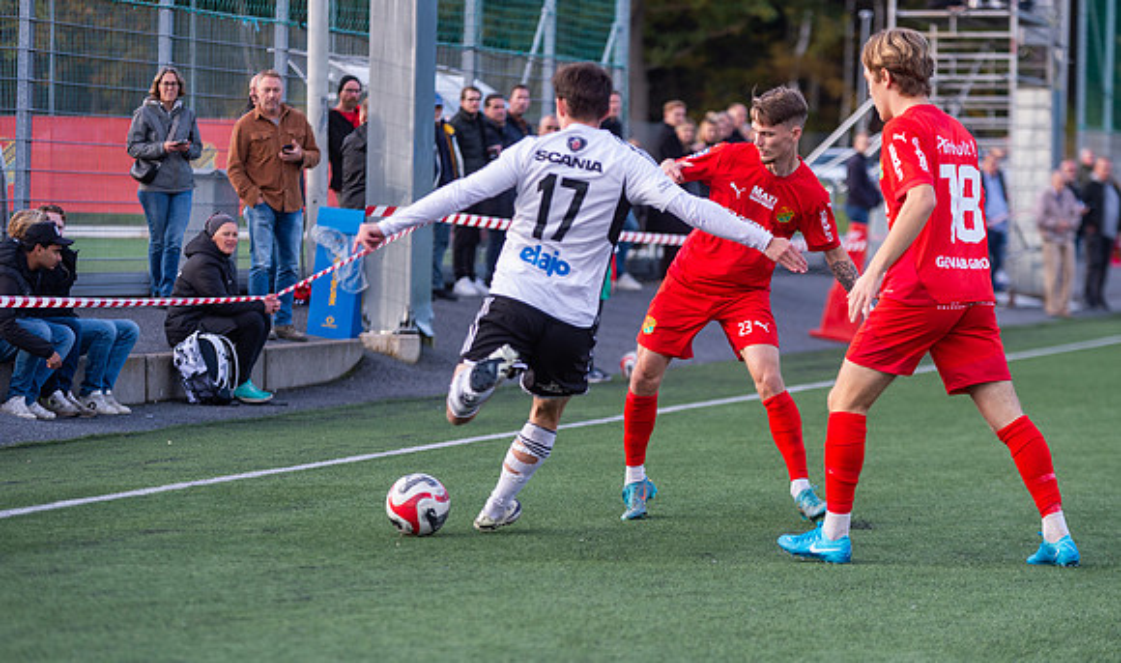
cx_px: 607
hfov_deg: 14.4
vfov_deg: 8.5
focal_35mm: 147
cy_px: 399
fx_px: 4434
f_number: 3.2
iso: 720
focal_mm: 130
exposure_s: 1/1250
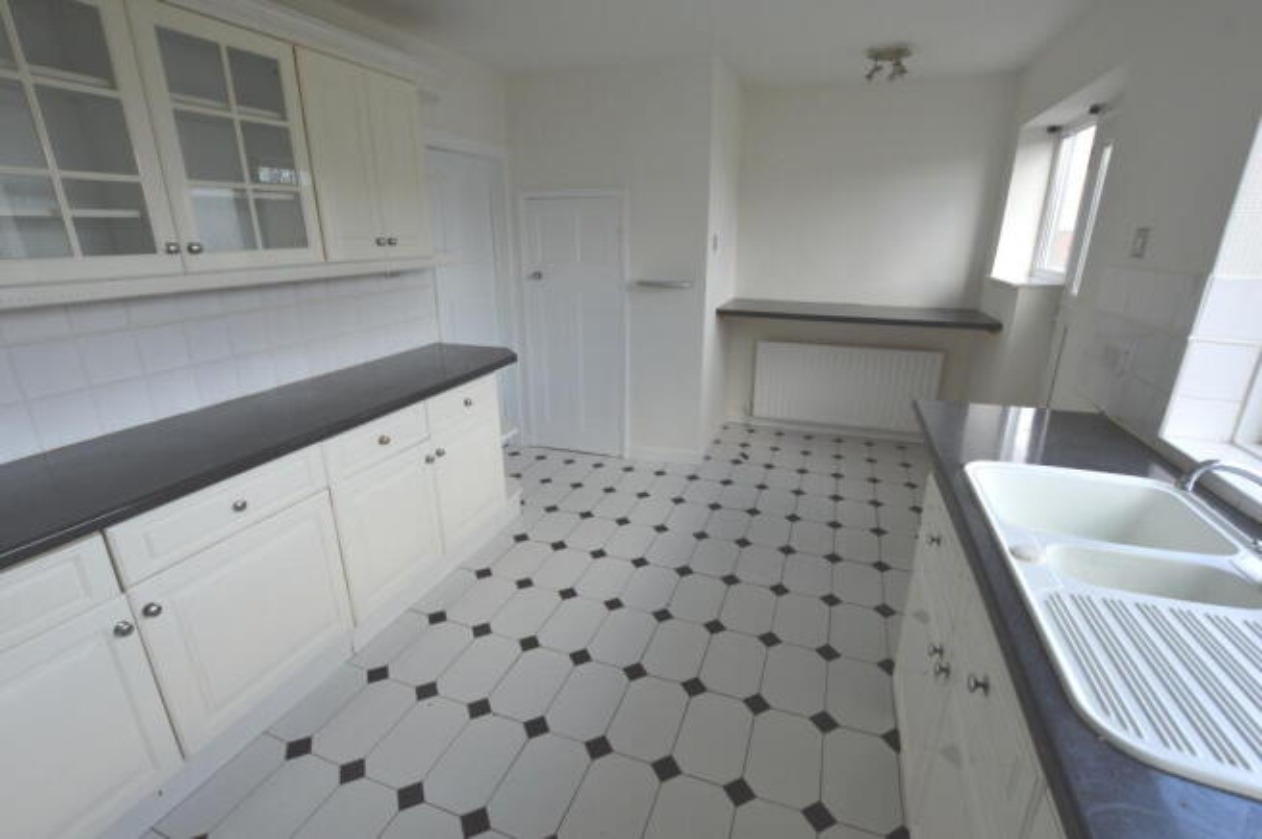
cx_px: 631
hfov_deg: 100.4
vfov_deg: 77.2
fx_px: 525
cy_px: 420
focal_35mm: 15
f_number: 6.3
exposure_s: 1/160
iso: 400
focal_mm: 10
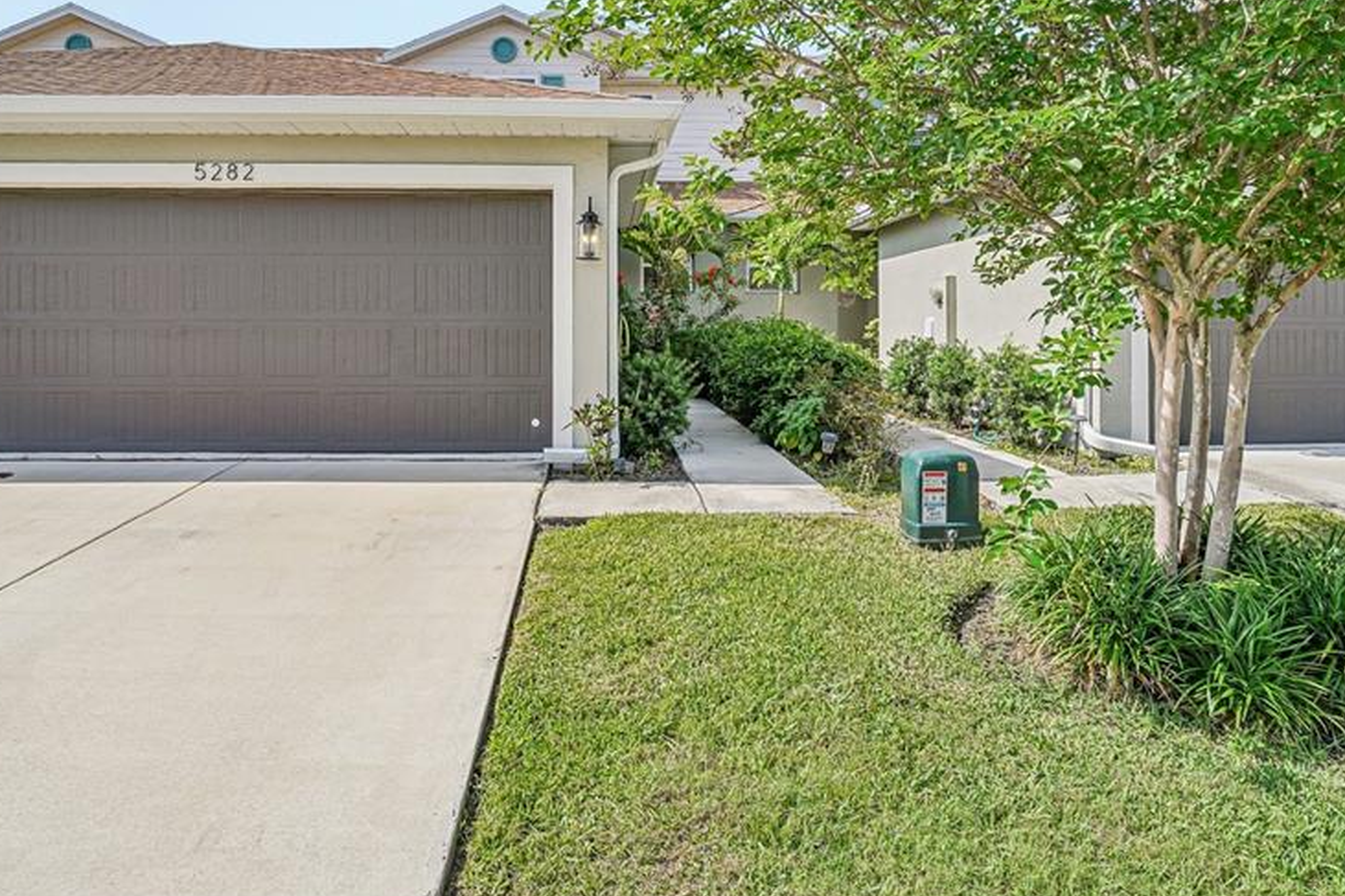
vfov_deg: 58.8
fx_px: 784
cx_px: 650
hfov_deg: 81.2
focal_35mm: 21
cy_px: 339
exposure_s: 1/200
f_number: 8
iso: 100
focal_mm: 10
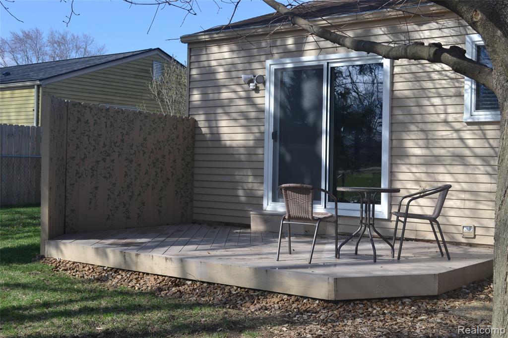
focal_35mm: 48
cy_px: 169
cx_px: 254
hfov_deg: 41.1
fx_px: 677
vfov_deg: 28.1
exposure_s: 1/200
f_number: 7.1
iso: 100
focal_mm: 32
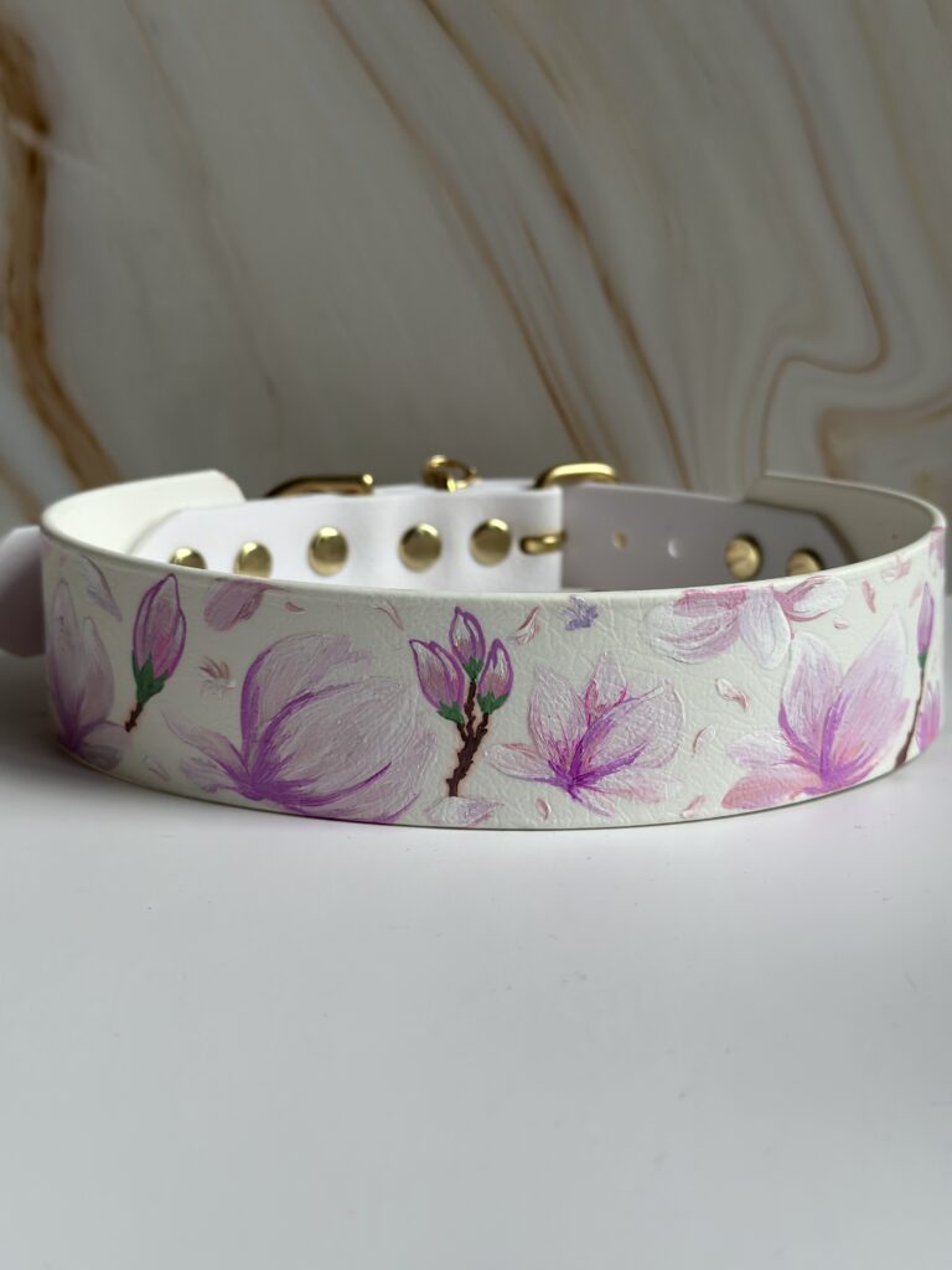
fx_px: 1760
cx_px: 476
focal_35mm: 48
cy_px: 635
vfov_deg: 39.7
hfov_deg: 30.3
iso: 80
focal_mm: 6.86
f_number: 1.78
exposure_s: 1/430
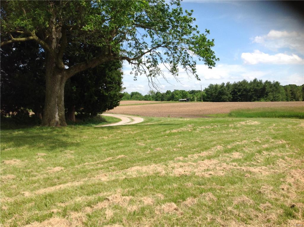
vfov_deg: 40.6
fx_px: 307
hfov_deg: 52.7
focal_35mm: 35
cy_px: 114
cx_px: 152
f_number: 2.4
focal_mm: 4.28
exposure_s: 1/1779
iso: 50
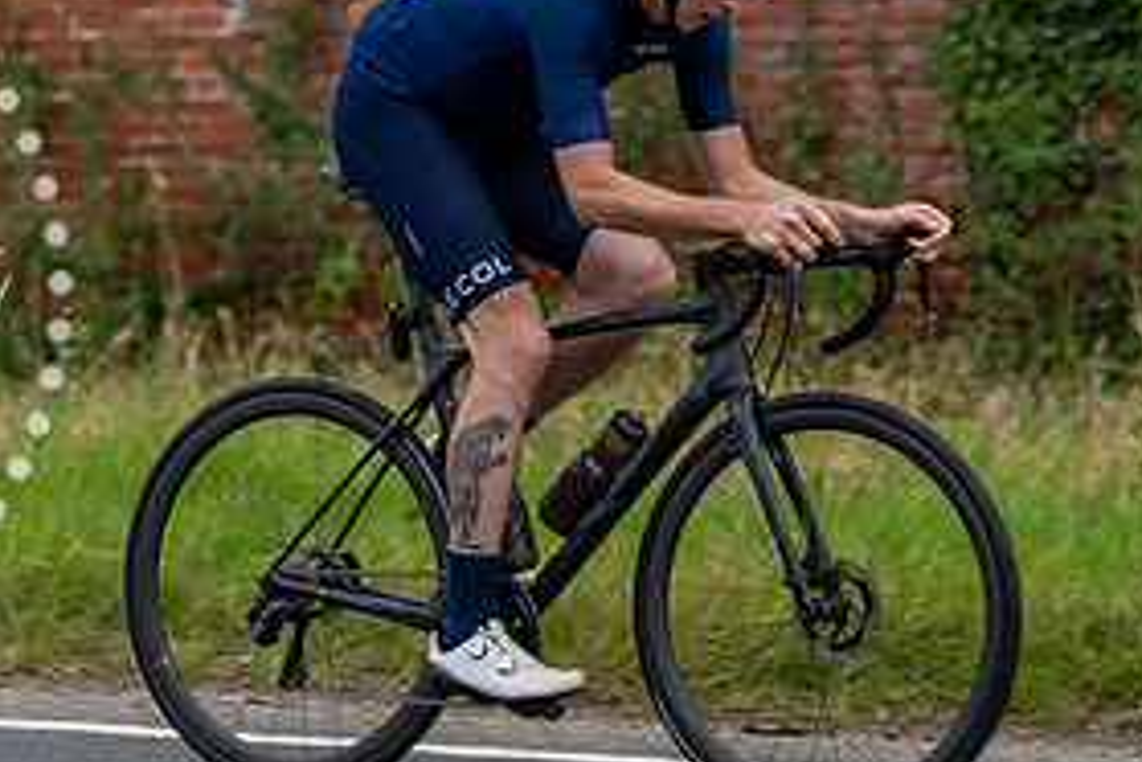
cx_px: 323
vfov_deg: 6.7
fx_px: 6534
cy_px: 80
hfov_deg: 10.0
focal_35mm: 206
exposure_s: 1/800
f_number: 2.8
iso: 800
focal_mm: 99
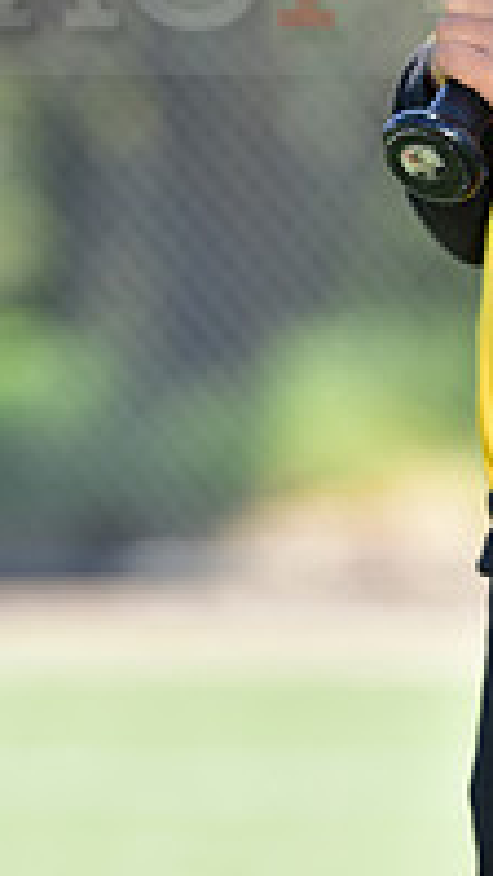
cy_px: -66
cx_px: 742
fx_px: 14170
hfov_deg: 2.0
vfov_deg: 3.5
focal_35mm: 610
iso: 80
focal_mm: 200
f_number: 4.5
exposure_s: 1/200
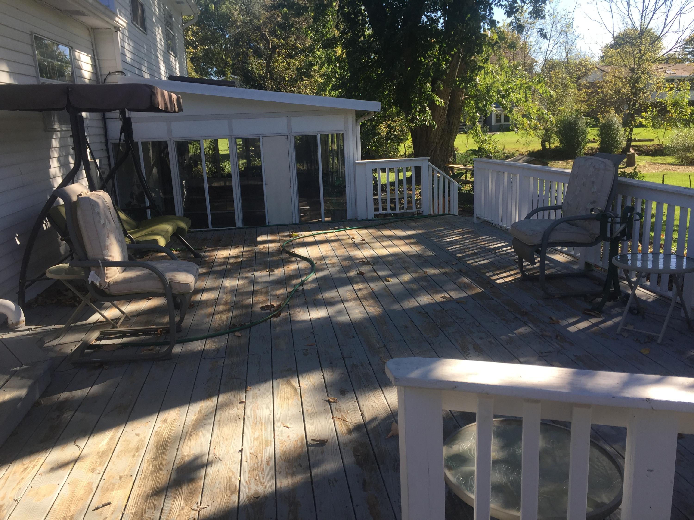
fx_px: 581
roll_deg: +3.2
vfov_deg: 48.2
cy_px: 260
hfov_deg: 61.7
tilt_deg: -13.2
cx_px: 347
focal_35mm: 29
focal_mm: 4.15
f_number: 2.2
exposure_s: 1/608
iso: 32
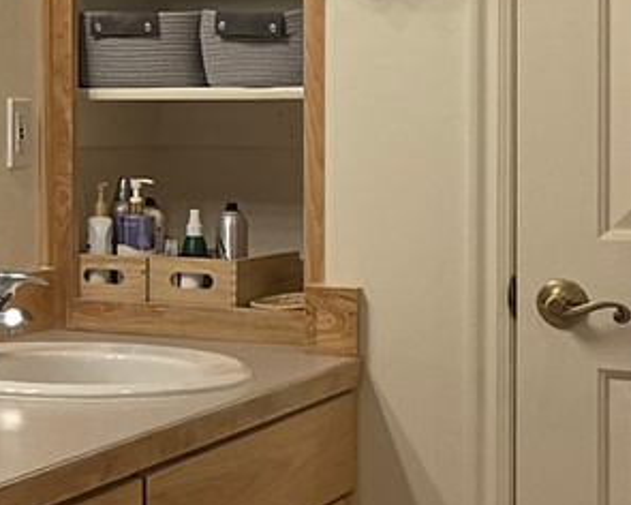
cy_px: 141
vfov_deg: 17.4
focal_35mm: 88
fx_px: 1643
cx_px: -156
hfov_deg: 20.2
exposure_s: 1/60
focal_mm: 2.2
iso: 20
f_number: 1.9
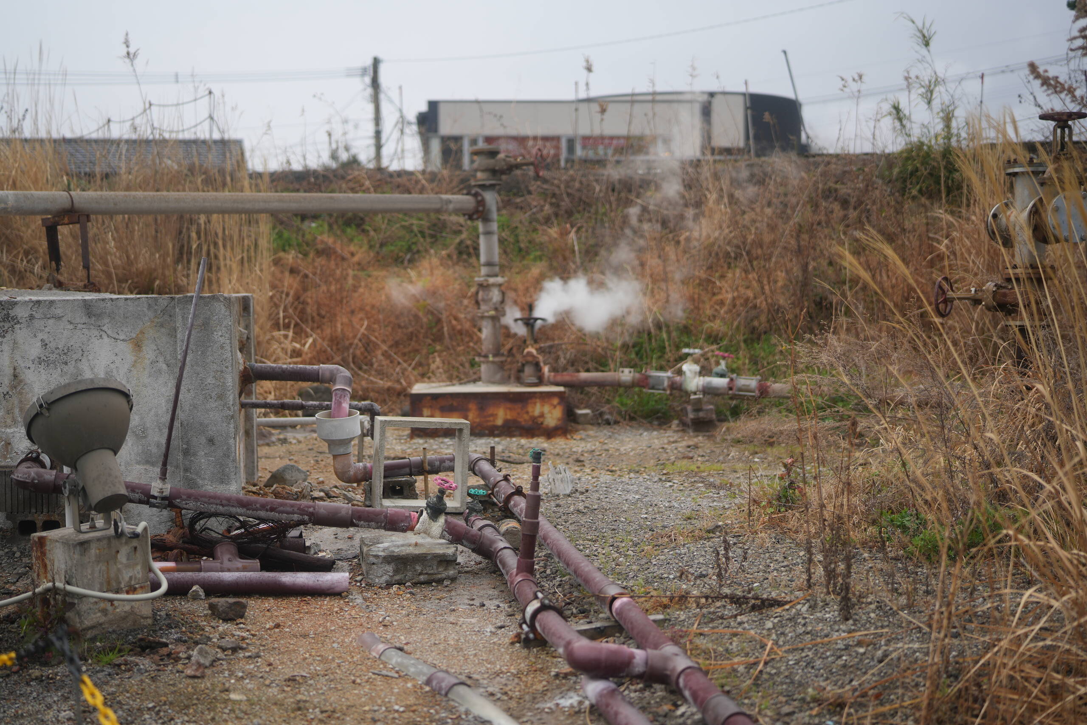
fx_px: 1510
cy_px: 362
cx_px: 544
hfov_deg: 39.6
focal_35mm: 50
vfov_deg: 27.0
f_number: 1.4
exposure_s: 1/3200
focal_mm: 50
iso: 100
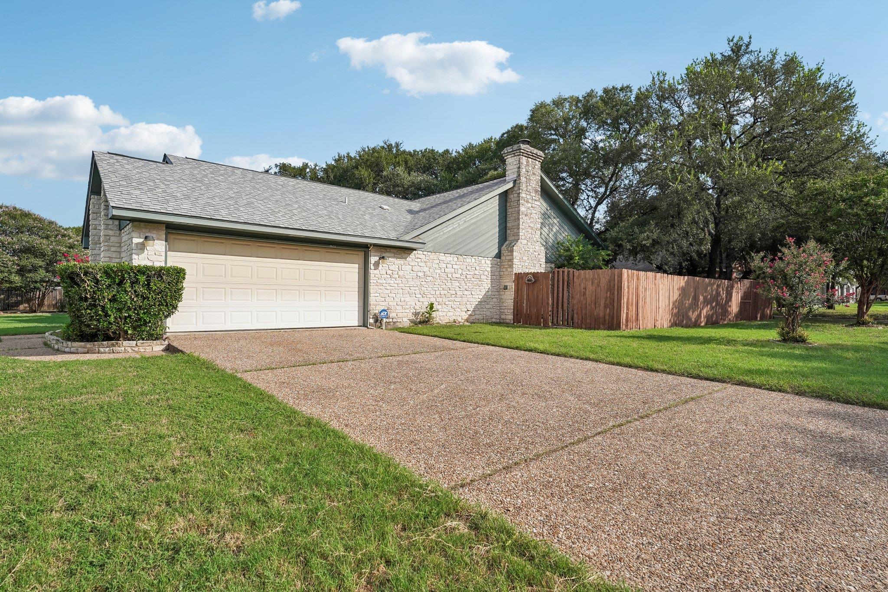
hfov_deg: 90.0
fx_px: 444
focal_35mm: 18
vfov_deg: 67.4
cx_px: 444
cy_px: 296
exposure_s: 1/1000
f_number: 8
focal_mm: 18
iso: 400
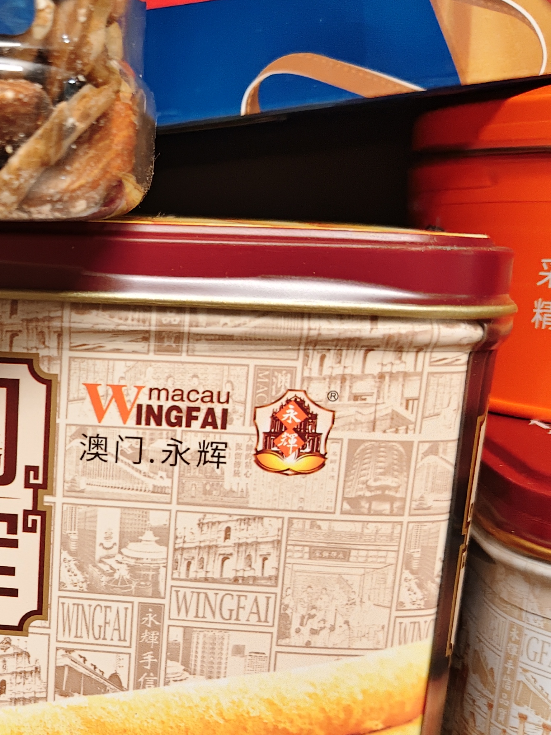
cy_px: 486
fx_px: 976
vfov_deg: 40.8
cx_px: 3
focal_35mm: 46
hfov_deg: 29.5
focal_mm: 5.56
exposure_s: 1/100
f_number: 1.88
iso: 859
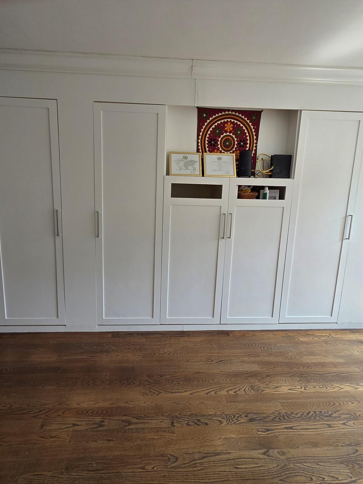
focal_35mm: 18
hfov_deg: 71.5
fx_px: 252
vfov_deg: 87.8
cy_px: 239
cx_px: 169
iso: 80
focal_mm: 2.2
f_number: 2.2
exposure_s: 1/120
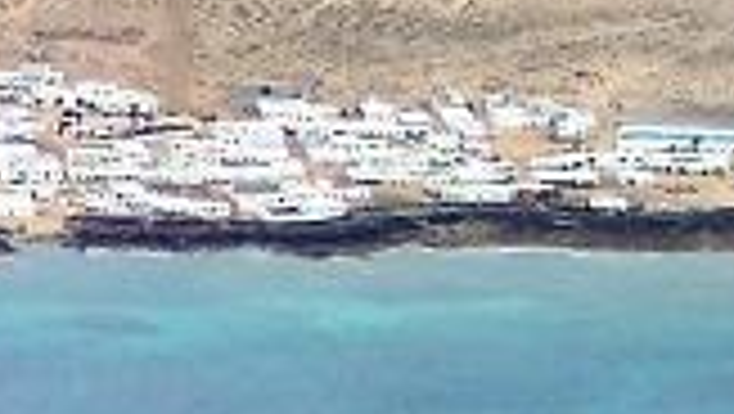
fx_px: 7616
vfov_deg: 3.1
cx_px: -779
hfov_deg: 5.4
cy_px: 335
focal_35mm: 391
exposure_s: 1/714
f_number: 4
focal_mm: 16
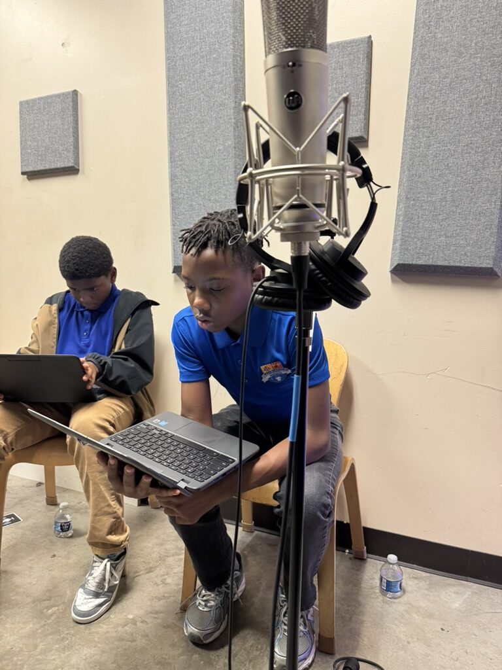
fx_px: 464
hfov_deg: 56.8
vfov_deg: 71.6
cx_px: 251
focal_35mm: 24
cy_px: 335
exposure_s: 1/52
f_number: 1.78
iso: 400
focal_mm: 6.76
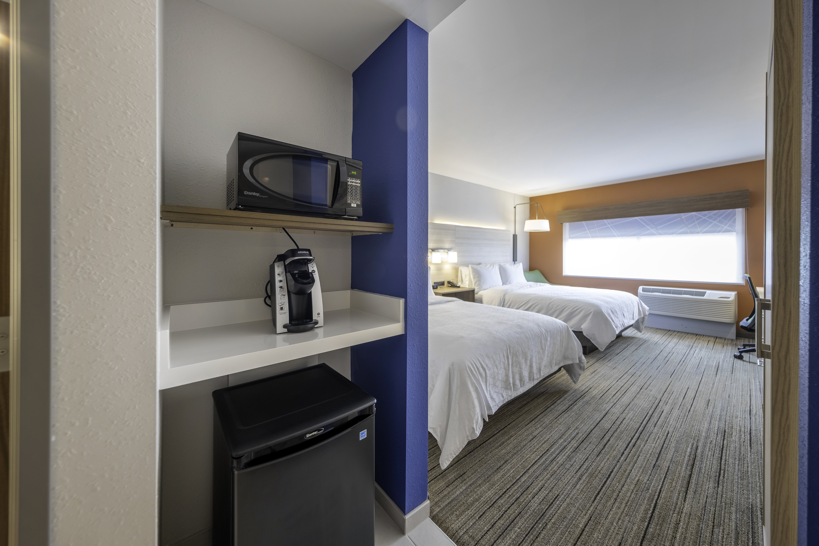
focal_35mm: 12
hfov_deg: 112.6
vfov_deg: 90.0
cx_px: 410
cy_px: 273
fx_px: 273
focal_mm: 8
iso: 200
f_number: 5.6
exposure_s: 1/10
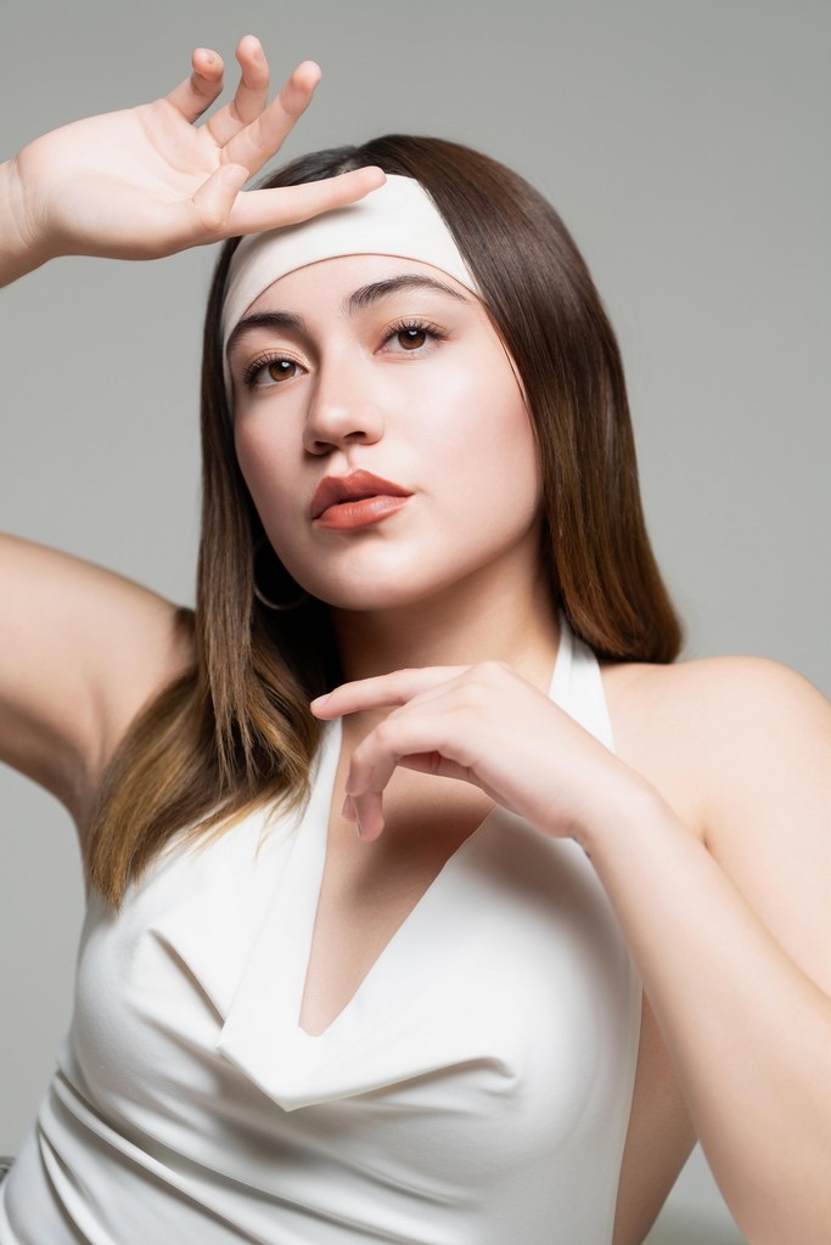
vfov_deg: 12.8
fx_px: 5538
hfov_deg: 8.6
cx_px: 416
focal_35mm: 160
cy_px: 622
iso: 160
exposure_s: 1/160
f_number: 2.8
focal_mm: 160
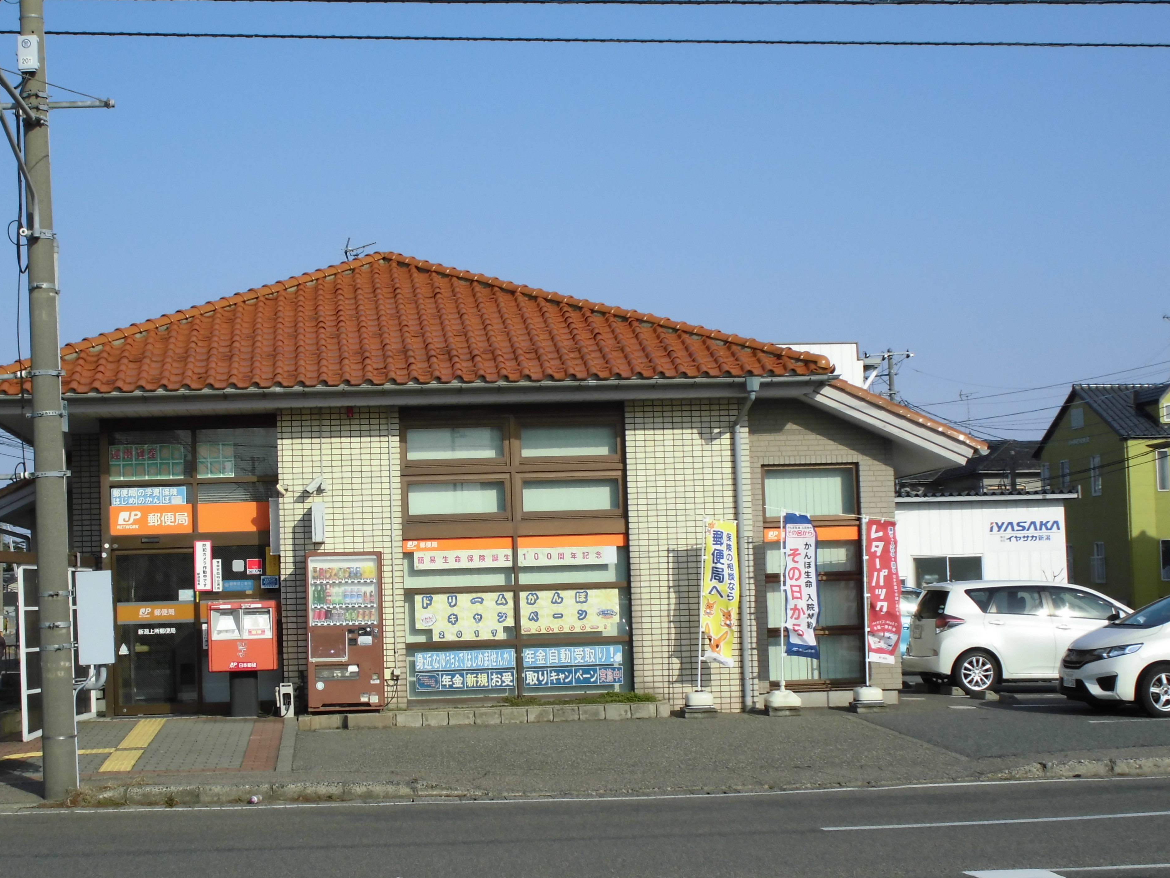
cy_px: 507
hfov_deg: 32.1
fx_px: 2028
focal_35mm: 60
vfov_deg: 24.4
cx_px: 491
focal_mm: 8.9
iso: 100
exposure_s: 1/640
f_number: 4.8
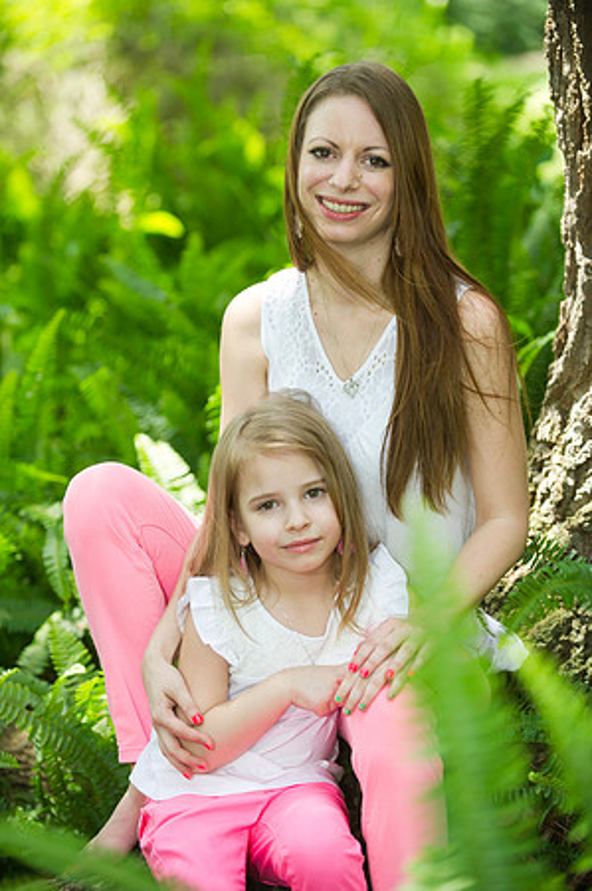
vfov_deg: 19.5
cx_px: 296
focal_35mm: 105
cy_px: 446
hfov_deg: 13.0
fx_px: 2596
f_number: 2.8
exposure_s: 1/200
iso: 200
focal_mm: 105
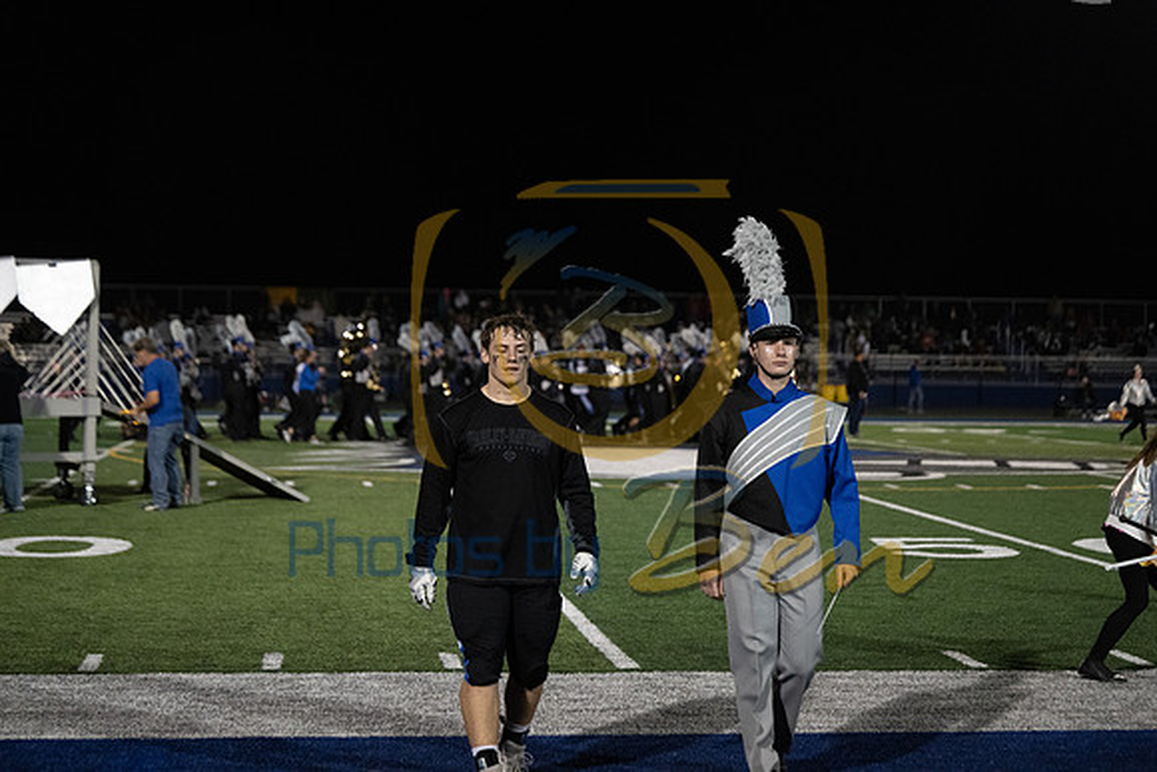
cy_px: 386
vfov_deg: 19.5
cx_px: 578
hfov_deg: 28.8
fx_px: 2250
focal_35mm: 70
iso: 5000
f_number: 2.8
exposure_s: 1/1250
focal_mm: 70
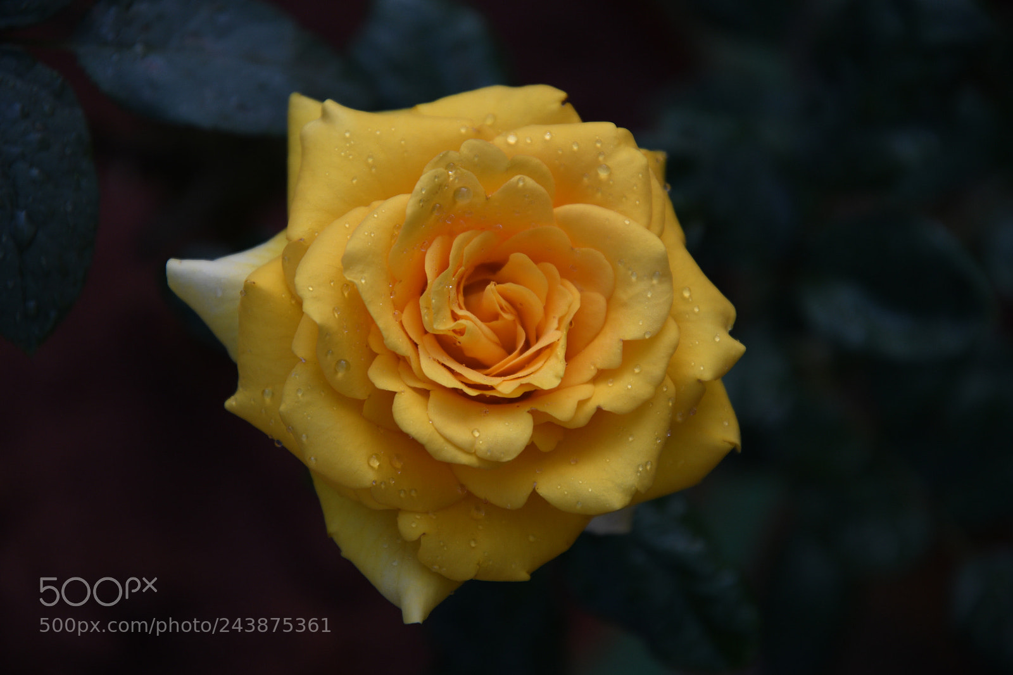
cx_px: 506
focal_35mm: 120
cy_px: 338
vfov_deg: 11.4
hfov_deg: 17.1
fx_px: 3376
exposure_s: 1/800
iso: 250
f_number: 4
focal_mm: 80
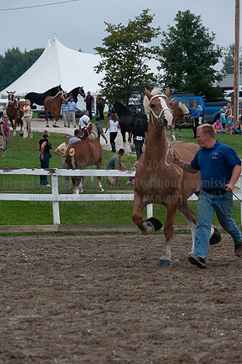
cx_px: 121
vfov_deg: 10.3
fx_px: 2021
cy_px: 182
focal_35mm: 200
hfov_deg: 6.9
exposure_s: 1/1250
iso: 640
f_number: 5.6
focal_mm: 200
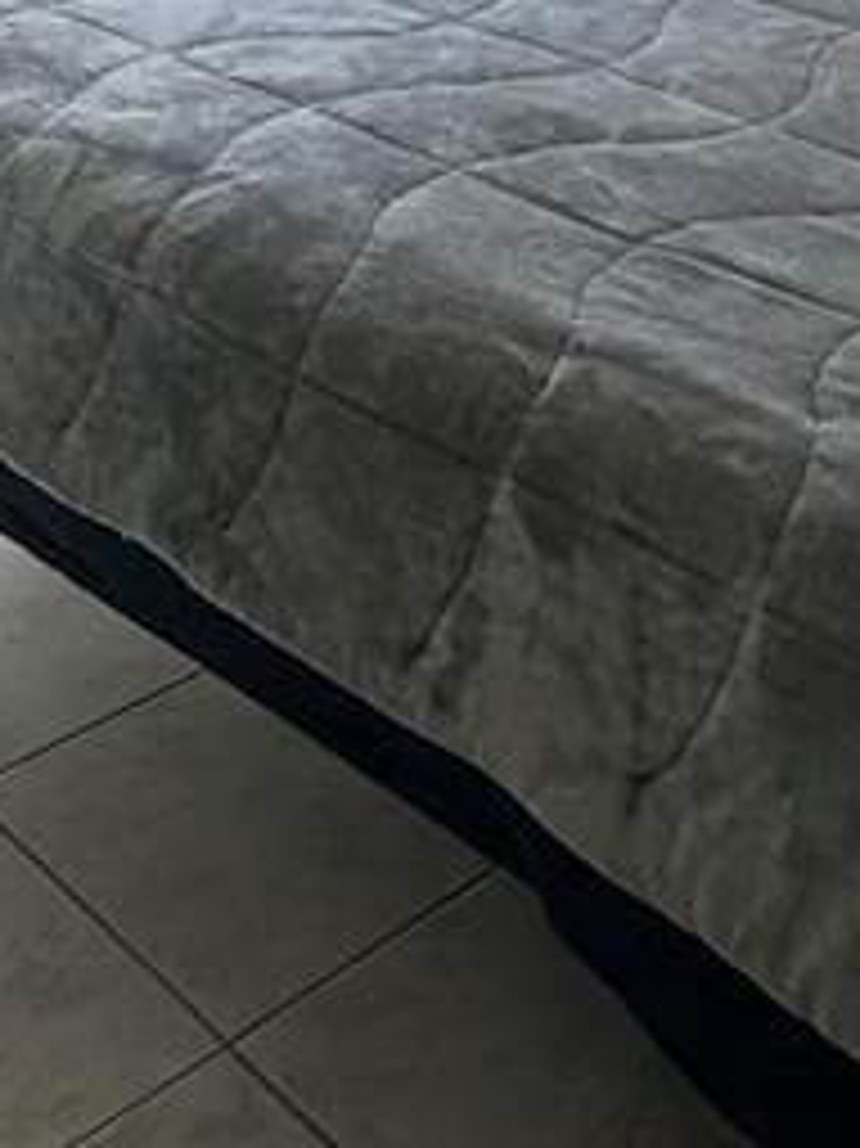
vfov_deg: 22.8
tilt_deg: +1.7
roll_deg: -0.3
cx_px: 923
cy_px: -653
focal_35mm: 66
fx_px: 2188
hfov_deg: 21.2
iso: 40
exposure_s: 1/375
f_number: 2.2
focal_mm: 2.22
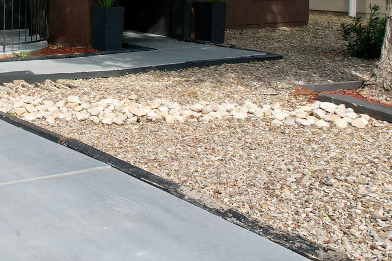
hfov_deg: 26.5
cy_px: -3
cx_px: -71
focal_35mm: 68
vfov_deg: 19.4
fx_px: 740
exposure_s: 1/1250
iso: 100
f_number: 2.8
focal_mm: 8.38
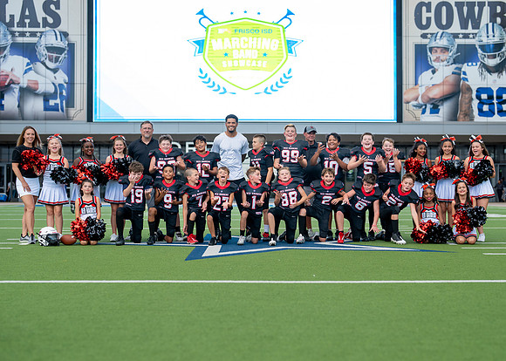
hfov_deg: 34.5
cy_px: 192
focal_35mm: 57
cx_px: 261
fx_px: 815
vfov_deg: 25.0
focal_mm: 50
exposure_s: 1/1000
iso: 250
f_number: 2
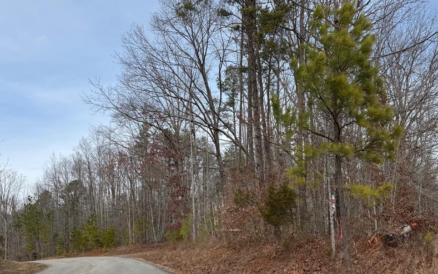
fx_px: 394
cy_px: 206
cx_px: 279
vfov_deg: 37.4
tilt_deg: +5.8
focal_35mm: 33
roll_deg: +4.8
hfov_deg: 57.3
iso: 80
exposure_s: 1/2445
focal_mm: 6.76
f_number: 1.78
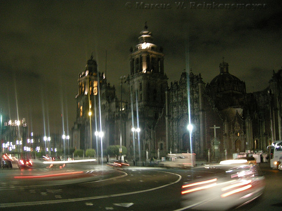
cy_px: 106
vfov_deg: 39.7
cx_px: 141
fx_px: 293
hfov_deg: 51.4
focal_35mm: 36
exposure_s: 1/2
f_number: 2.7
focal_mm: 7.5
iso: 400
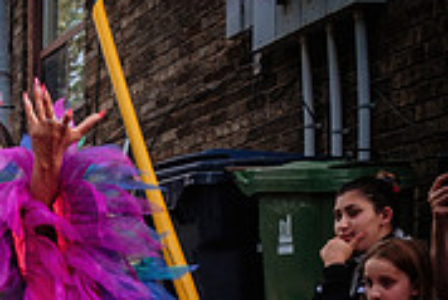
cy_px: 412
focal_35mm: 117
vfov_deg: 11.4
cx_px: -254
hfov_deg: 15.8
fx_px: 1457
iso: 800
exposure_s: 1/320
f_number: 4
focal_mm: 24
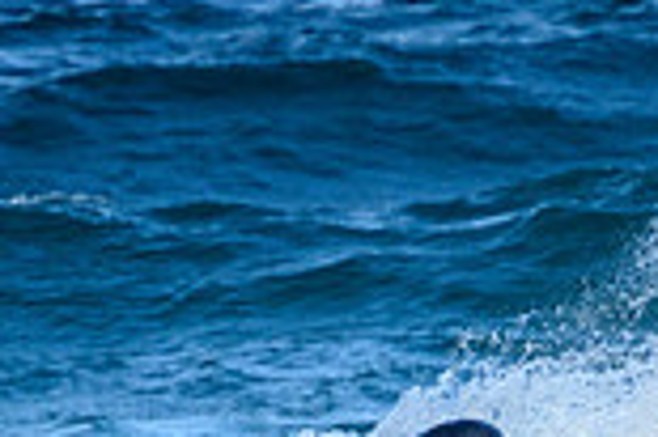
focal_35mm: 2994
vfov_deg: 0.5
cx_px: 484
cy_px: 723
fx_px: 54665
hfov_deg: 0.7
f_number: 11
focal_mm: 800
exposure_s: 1/1600
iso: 2000
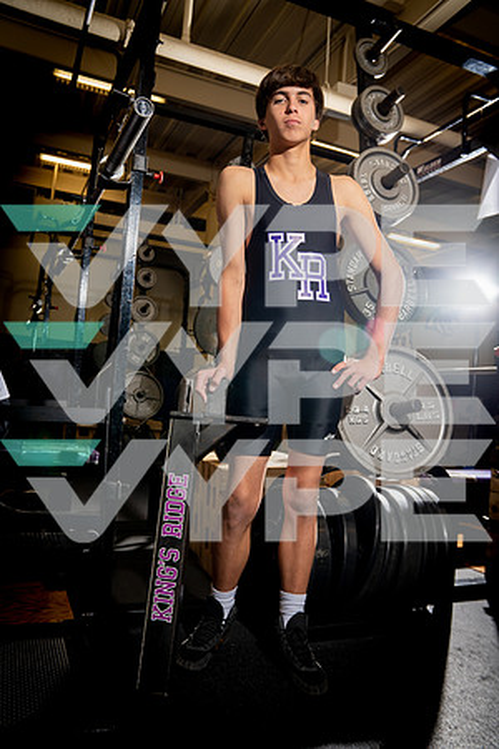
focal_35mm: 28
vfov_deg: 65.5
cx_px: 250
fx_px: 582
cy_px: 374
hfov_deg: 46.4
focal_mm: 28
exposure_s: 1/250
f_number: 5
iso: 500
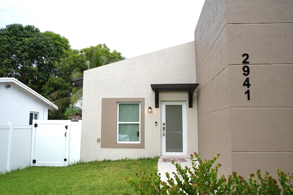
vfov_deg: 45.0
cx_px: 146
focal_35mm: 29
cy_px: 98
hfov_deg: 63.7
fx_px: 236
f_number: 6.3
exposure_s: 1/125
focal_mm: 29
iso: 250
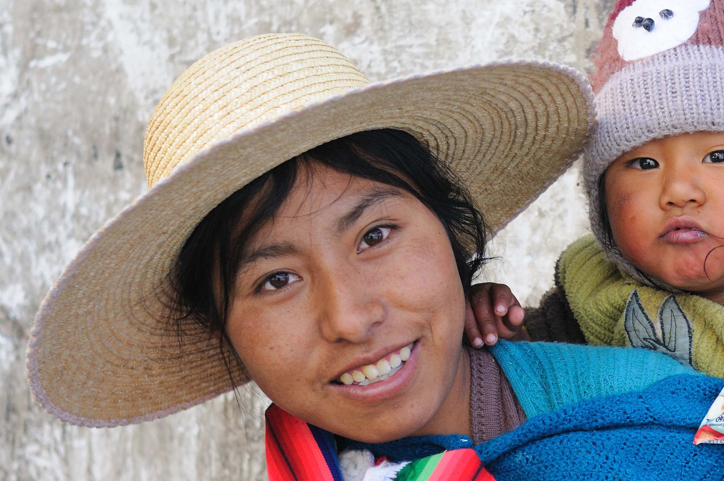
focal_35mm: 96
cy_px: 306
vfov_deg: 14.2
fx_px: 1927
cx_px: 607
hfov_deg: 21.0
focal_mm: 35
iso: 320
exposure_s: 1/80
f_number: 4
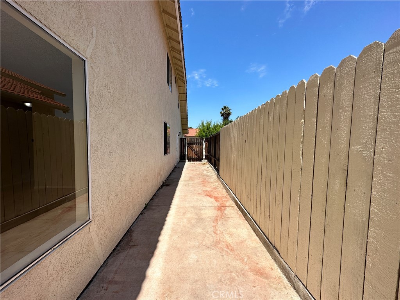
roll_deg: -0.8
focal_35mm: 14
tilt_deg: -3.5
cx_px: 200
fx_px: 162
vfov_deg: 85.7
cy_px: 150
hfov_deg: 102.1
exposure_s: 1/2053
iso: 50
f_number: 2.2
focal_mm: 2.22
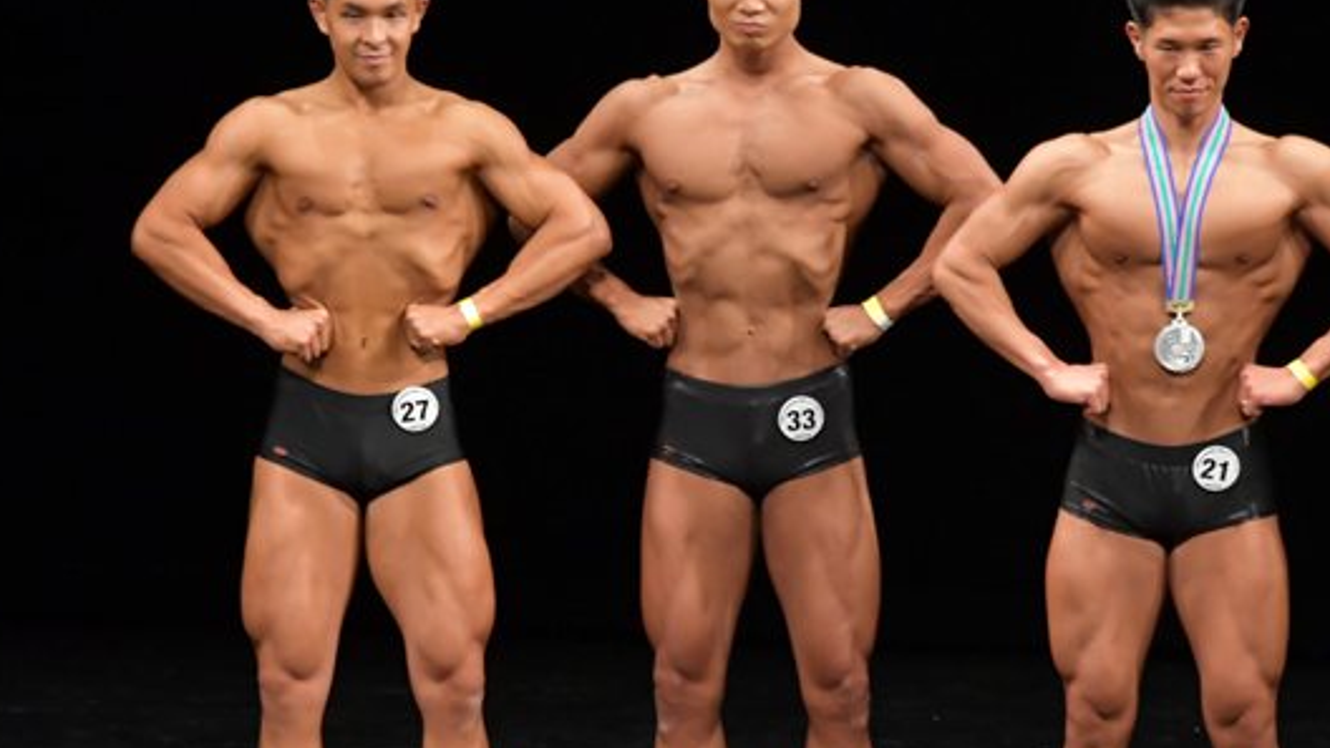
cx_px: 696
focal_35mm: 415
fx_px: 14636
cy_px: 463
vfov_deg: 2.9
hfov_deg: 5.2
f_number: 5.6
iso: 3200
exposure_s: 1/400
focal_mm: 180
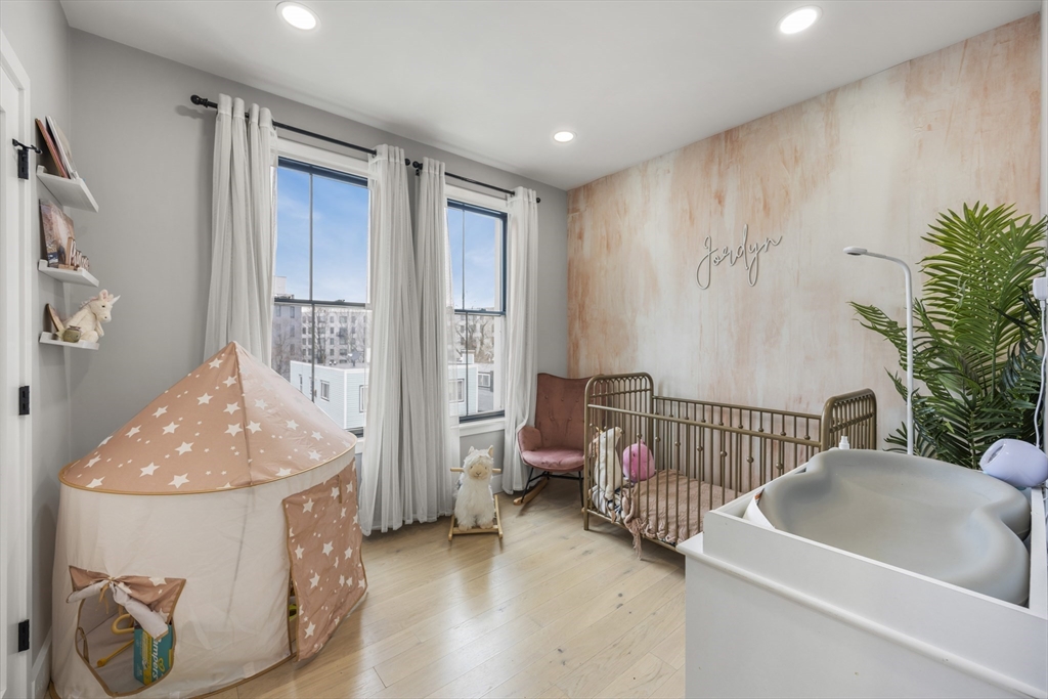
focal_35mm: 14
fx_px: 408
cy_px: 350
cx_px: 524
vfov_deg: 81.2
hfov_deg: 104.2
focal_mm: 14
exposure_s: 1/3
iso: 64
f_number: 7.1
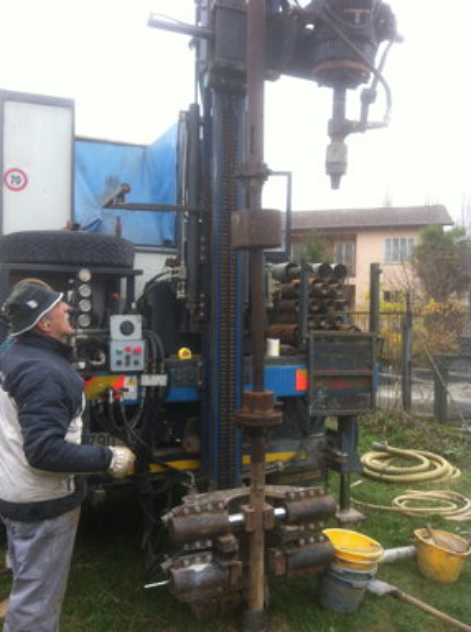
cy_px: 316
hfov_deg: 40.5
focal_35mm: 35
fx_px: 638
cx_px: 236
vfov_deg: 52.7
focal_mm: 3.85
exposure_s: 1/120
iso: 125
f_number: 2.8
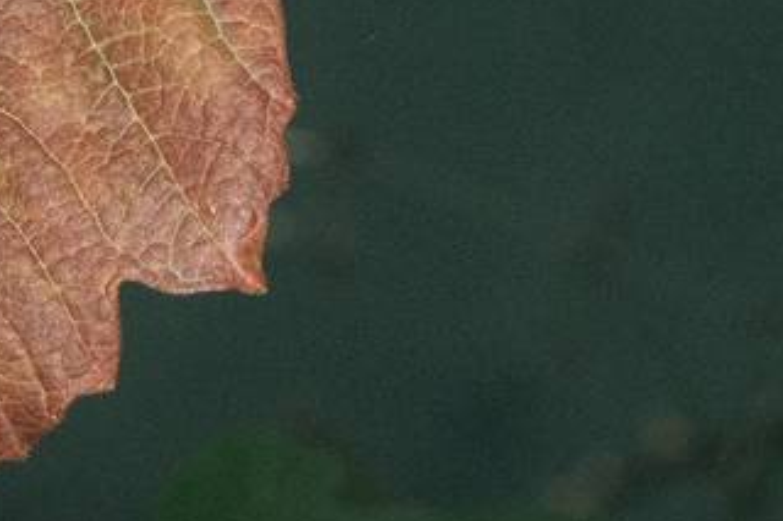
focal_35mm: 320
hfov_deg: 6.4
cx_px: 433
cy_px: -390
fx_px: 6956
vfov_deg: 4.3
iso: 640
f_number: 6.4
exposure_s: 1/1600
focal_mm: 42.9
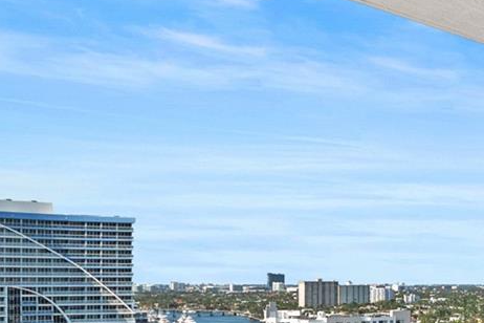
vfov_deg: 25.0
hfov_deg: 34.2
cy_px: 308
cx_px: 501
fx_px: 699
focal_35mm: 52
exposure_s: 1/320
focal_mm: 10
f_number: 8
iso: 200
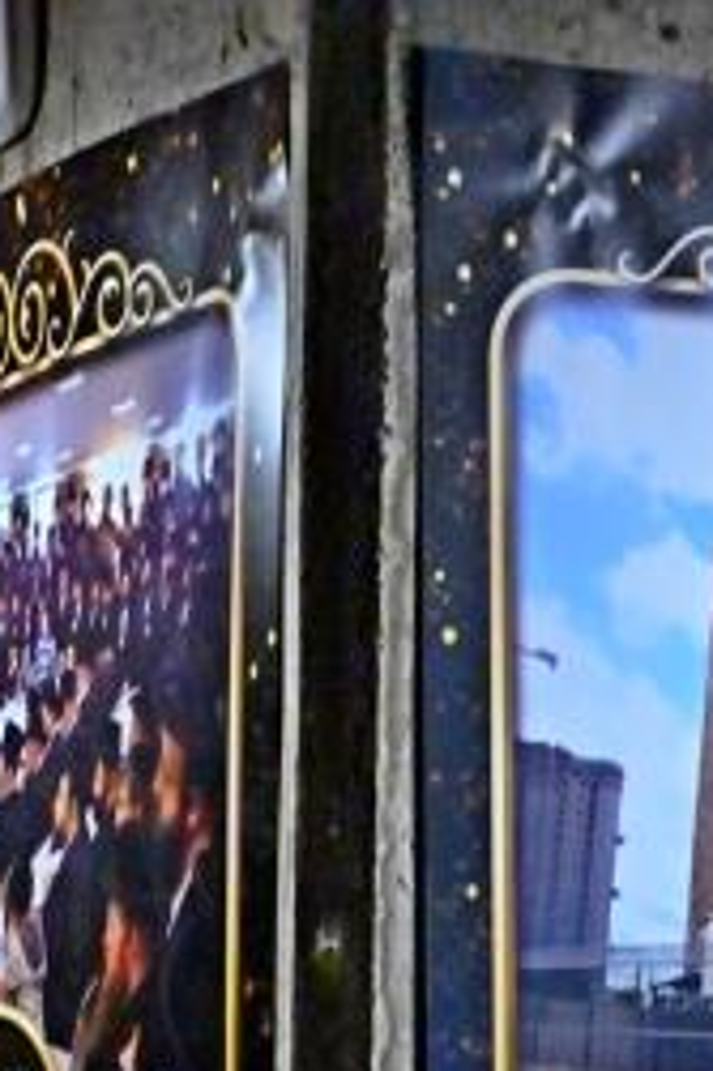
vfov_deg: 10.9
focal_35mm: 188
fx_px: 5592
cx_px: 715
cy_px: 952
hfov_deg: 7.3
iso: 1600
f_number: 4
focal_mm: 46
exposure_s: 1/160
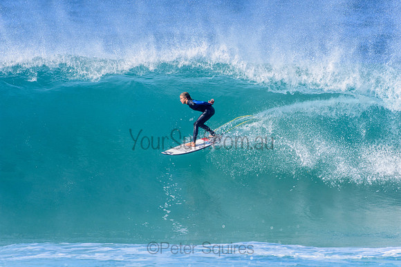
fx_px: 8357
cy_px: 134
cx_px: 200
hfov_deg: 2.7
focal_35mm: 750
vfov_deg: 1.8
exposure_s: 1/2000
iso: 400
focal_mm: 500
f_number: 5.6
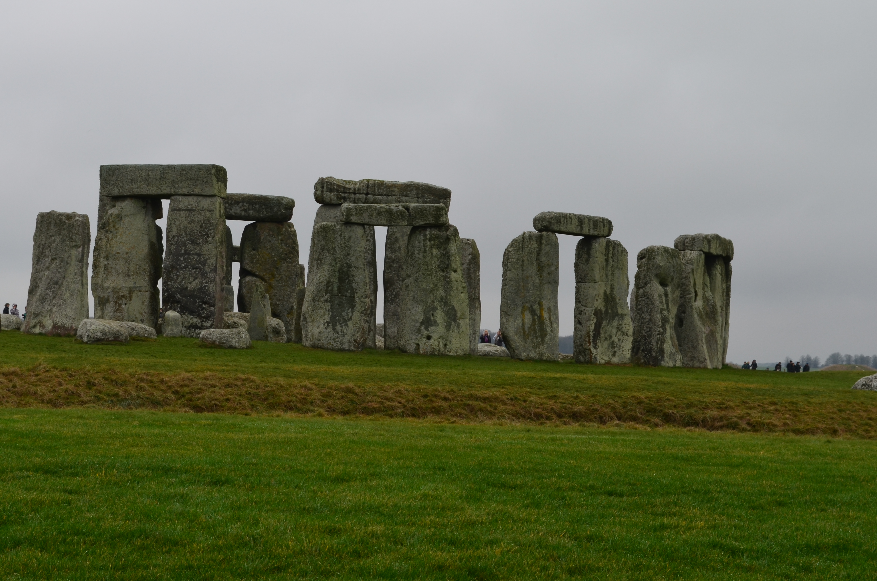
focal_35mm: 90
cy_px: 252
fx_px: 2188
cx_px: 350
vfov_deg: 15.1
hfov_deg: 22.6
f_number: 10
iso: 200
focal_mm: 48
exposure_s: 1/80
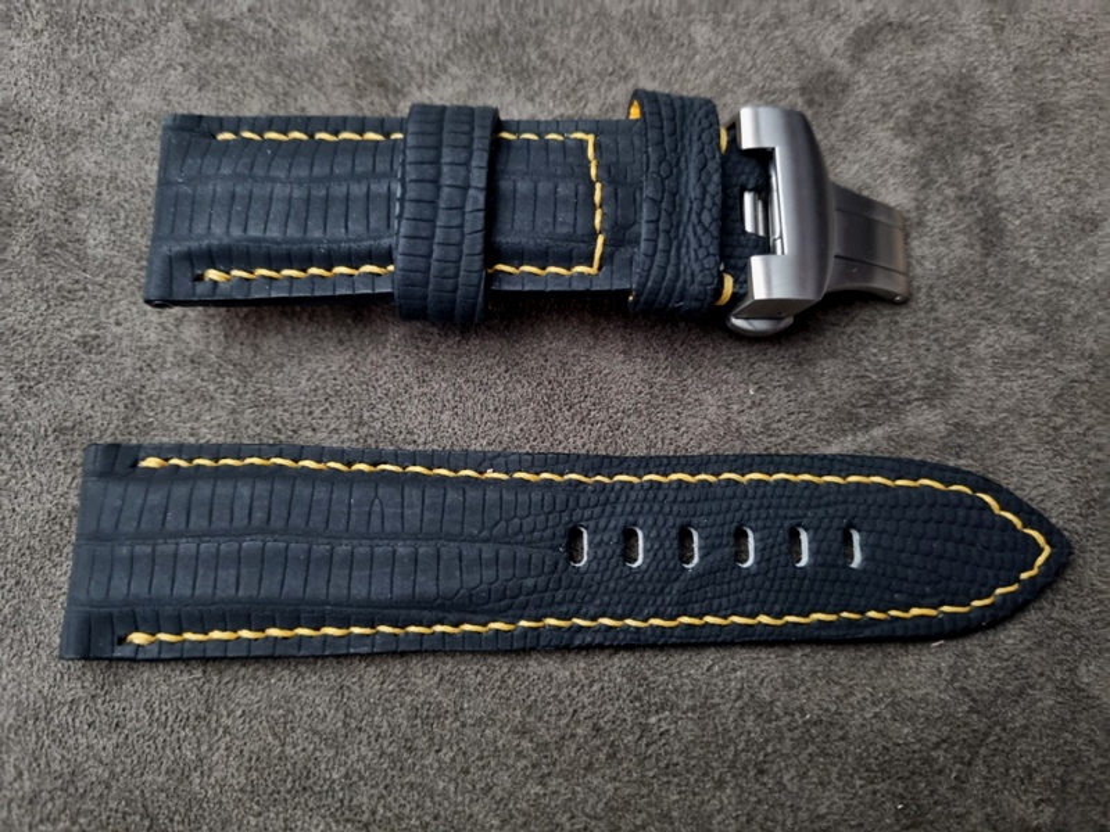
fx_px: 834
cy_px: 416
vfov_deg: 53.1
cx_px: 555
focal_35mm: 26
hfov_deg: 67.3
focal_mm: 5.4
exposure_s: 1/25
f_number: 1.8
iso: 1250
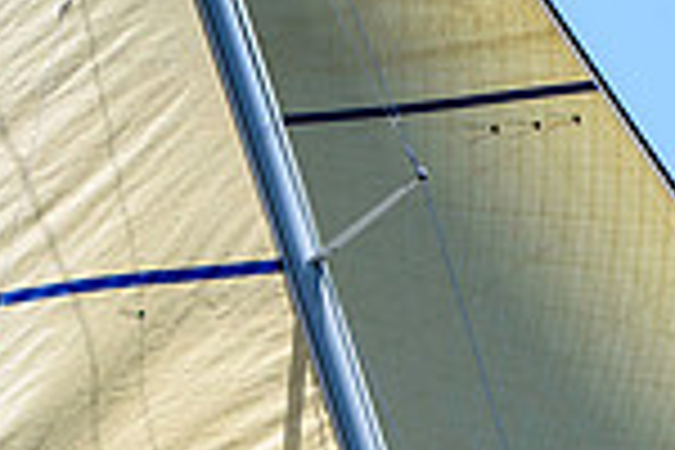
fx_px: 27204
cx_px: -94
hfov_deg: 1.4
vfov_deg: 0.9
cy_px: 578
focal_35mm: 1451
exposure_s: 1/4000
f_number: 5
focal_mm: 250
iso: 400
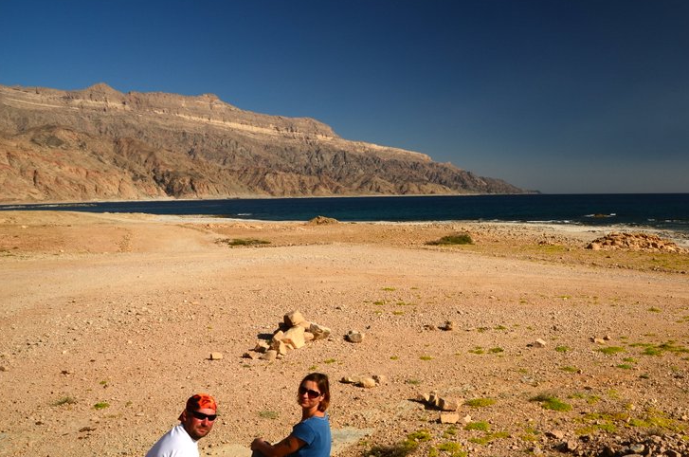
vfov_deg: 39.6
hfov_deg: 55.9
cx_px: 470
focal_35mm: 33
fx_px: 630
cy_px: 286
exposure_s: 1/80
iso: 100
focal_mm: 16
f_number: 11
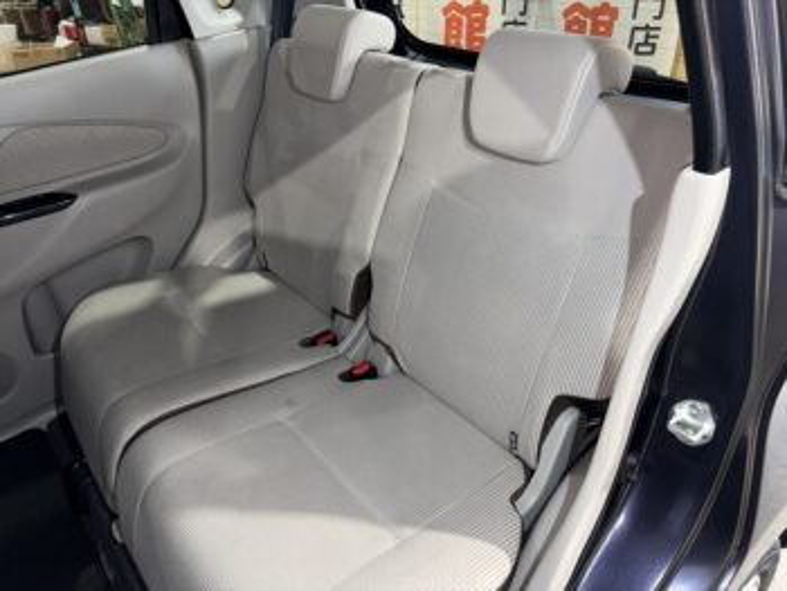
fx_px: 592
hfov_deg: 67.3
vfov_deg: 53.1
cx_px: 394
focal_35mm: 26
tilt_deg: -31.0
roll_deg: +2.5
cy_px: 296
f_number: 1.6
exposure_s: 1/17
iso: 40
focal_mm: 5.96
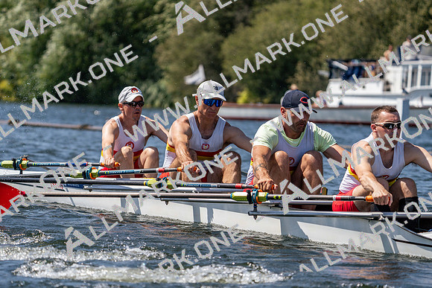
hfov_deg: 9.1
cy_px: 144
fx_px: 2725
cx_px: 216
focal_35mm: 227
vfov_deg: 6.1
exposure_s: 1/2000
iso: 200
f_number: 5.6
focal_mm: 227
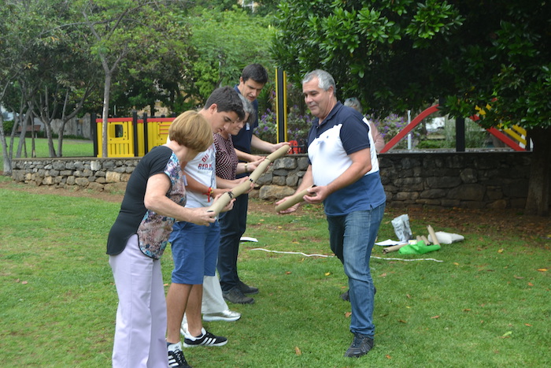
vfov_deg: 31.9
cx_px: 276
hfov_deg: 46.4
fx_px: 643
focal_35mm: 42
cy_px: 184
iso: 100
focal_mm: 28
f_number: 6.3
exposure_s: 1/160
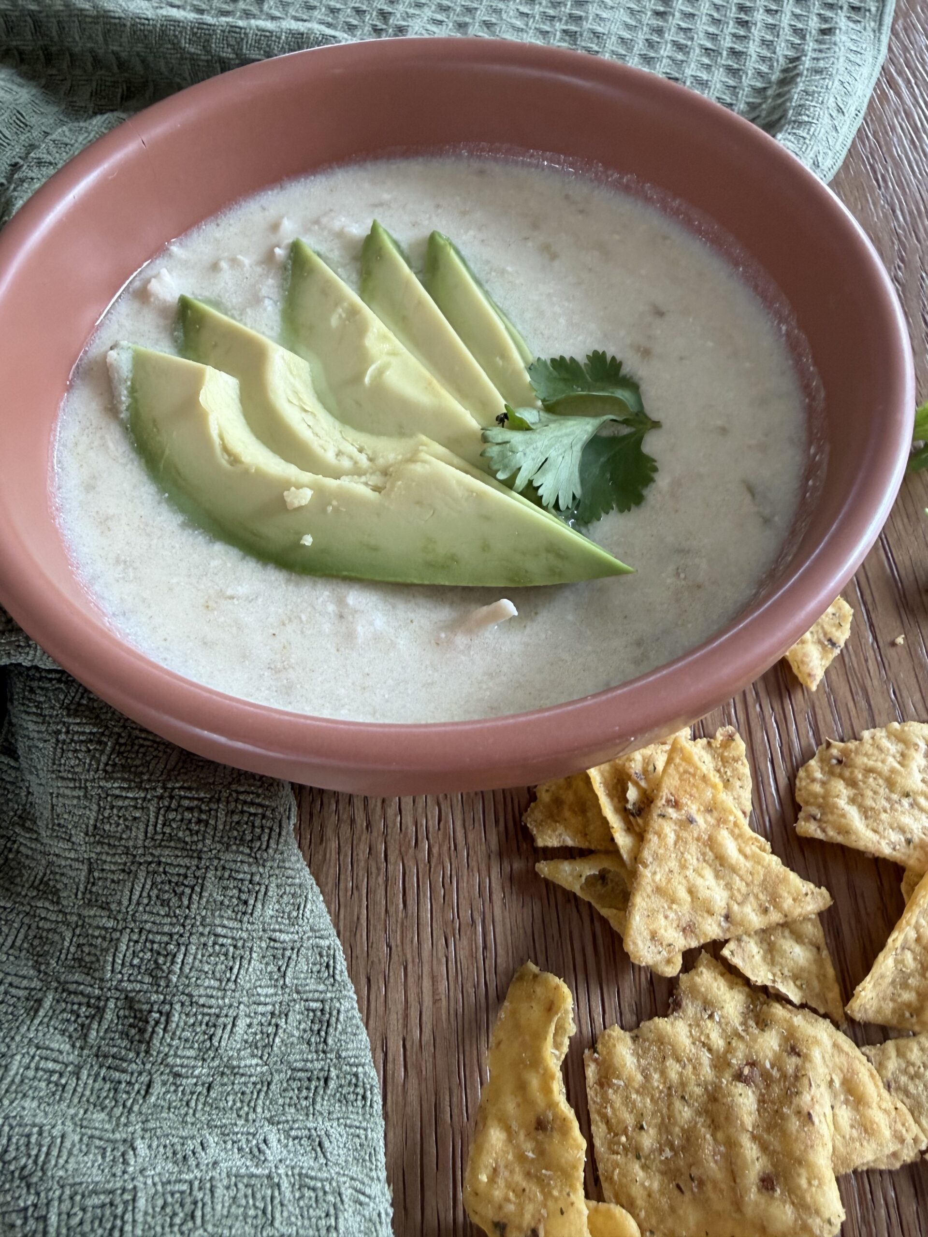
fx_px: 858
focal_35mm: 24
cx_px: 464
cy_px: 618
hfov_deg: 56.8
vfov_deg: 71.6
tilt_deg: -59.6
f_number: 2.2
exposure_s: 1/120
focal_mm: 2.22
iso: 160
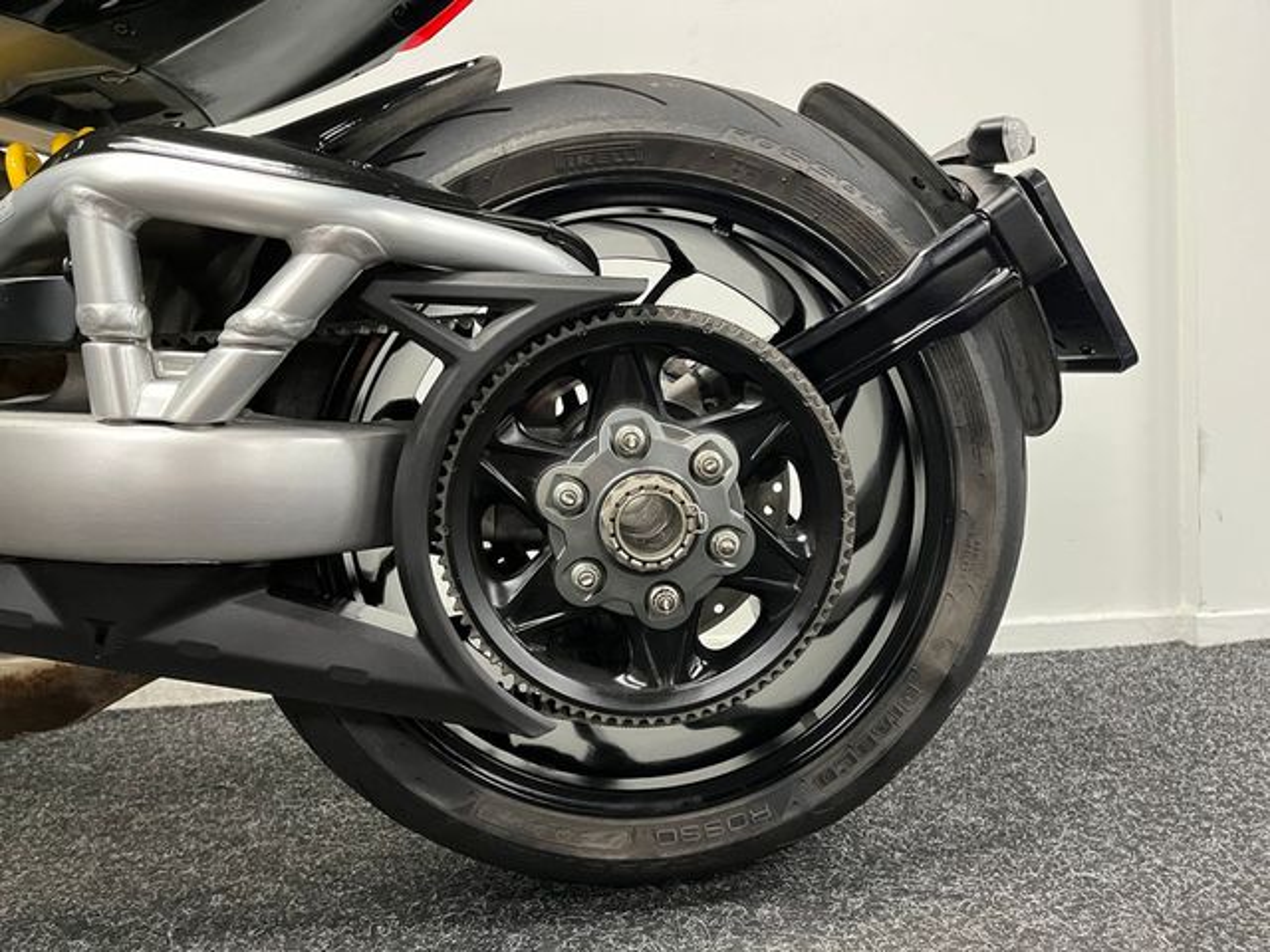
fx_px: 954
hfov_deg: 67.3
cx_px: 635
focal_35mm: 26
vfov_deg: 53.1
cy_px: 476
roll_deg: +4.8
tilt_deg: -3.7
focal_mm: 5.1
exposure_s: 1/50
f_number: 1.6
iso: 400
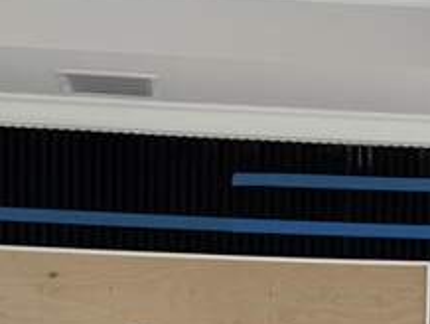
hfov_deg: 22.1
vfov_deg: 15.7
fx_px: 1094
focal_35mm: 88
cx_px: 312
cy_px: 452
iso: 500
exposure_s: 1/60
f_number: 1.78
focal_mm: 6.76
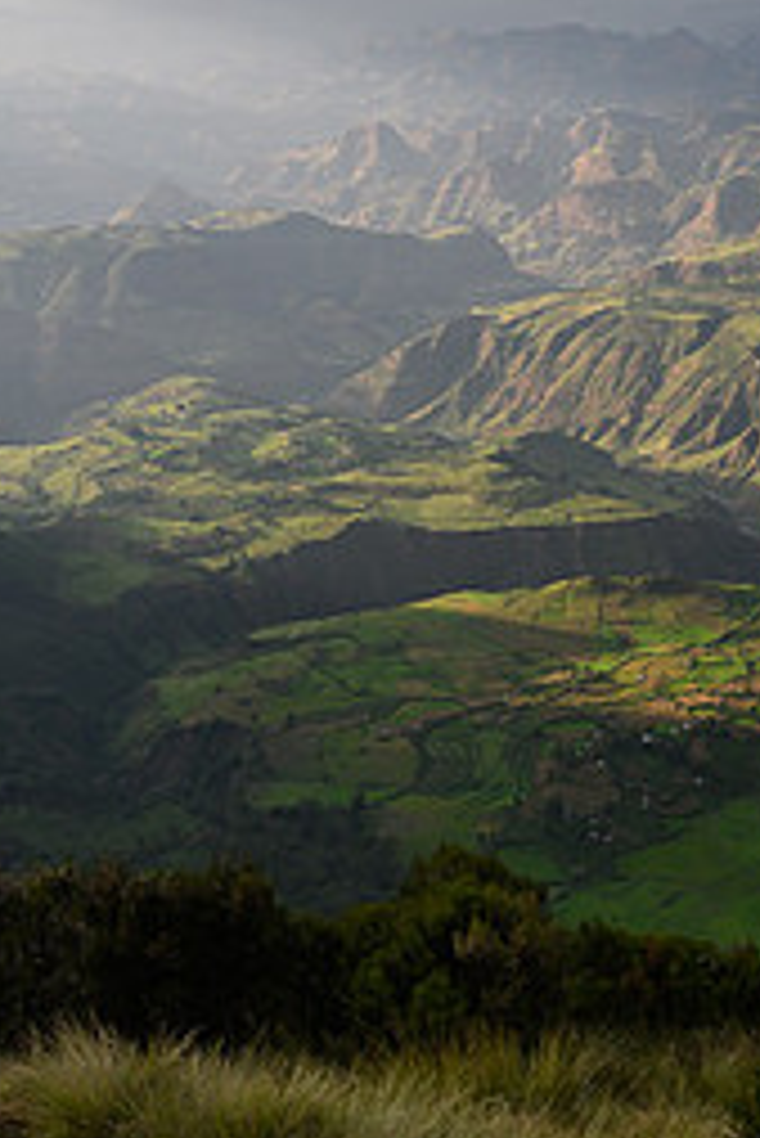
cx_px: 477
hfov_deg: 24.6
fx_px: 1739
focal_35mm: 55
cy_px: 531
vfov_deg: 36.2
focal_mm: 24
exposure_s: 1/640
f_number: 4
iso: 160
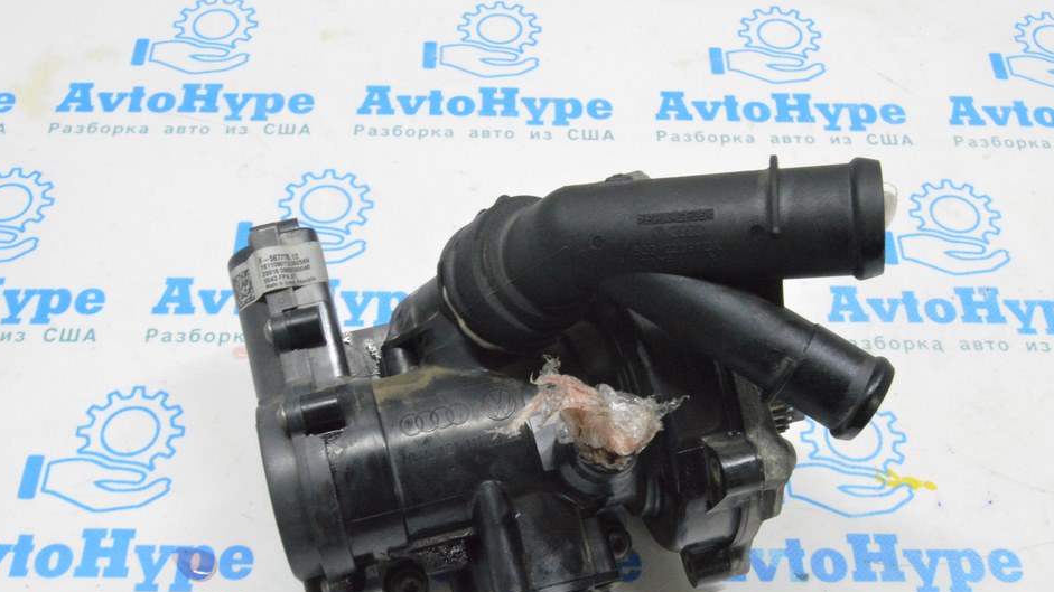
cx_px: 525
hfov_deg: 49.4
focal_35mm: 41
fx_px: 1146
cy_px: 380
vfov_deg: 28.9
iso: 6400
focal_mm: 24
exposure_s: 1/15
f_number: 20
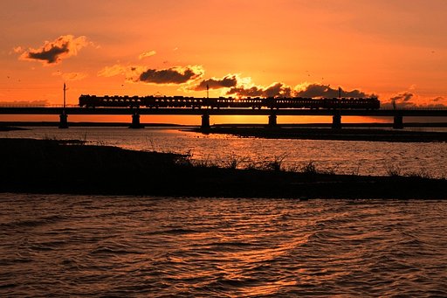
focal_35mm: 50
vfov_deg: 27.0
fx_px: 621
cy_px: 149
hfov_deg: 39.6
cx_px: 224
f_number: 11
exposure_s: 1/640
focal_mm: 50
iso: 200
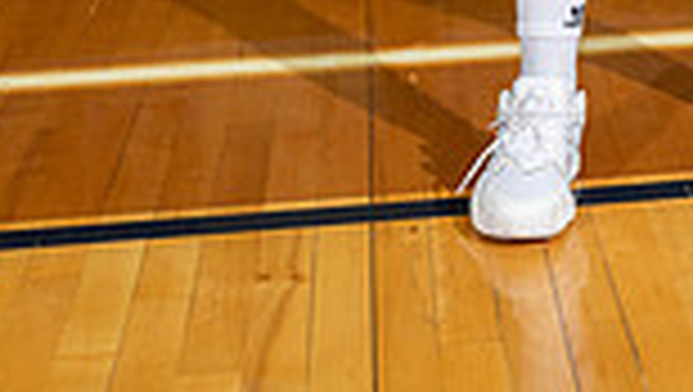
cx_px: 648
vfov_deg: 10.0
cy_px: -608
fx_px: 1913
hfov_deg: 20.1
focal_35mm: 104
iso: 800
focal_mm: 34
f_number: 5.6
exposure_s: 1/250
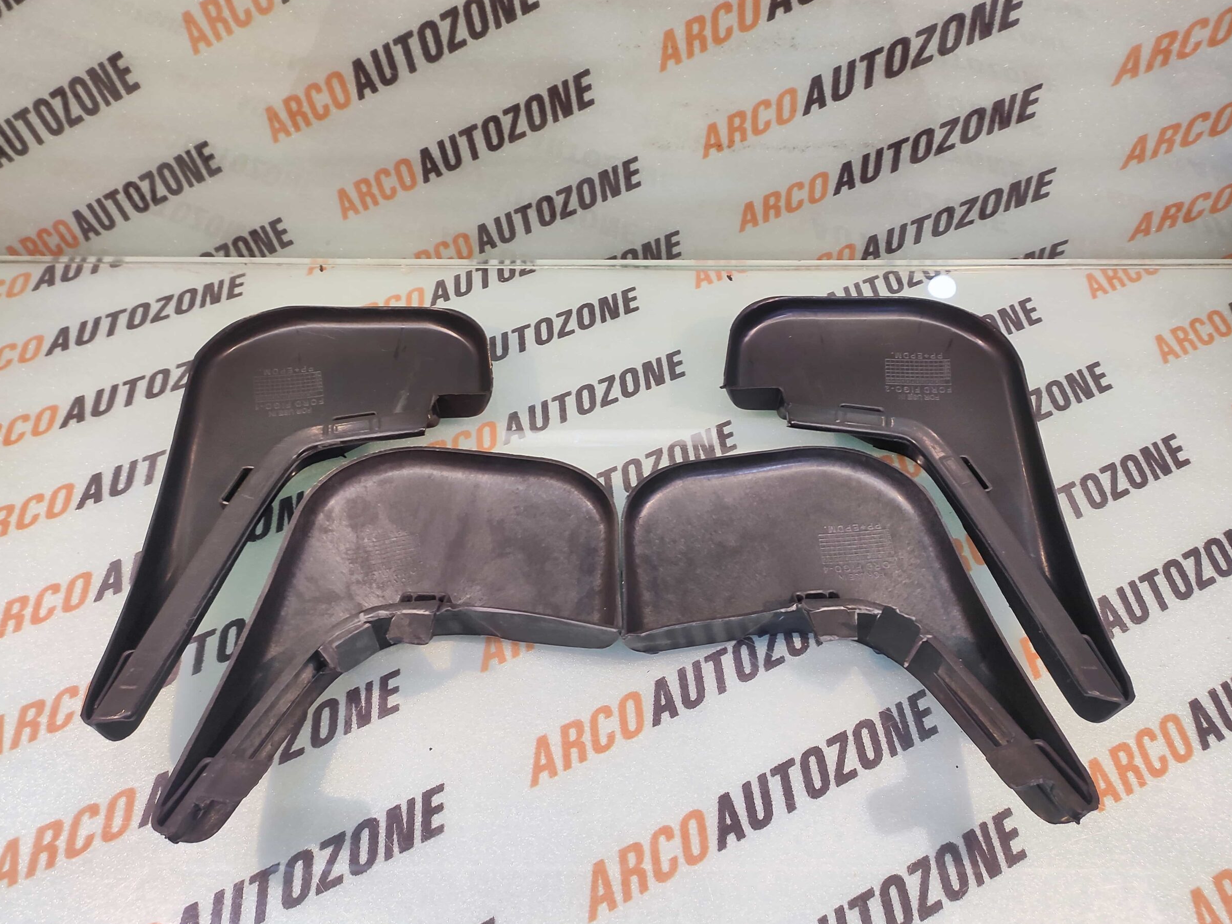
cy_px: 473
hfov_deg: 87.8
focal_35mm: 18
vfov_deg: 71.6
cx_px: 617
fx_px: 641
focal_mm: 4.74
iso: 198
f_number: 1.79
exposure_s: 1/33
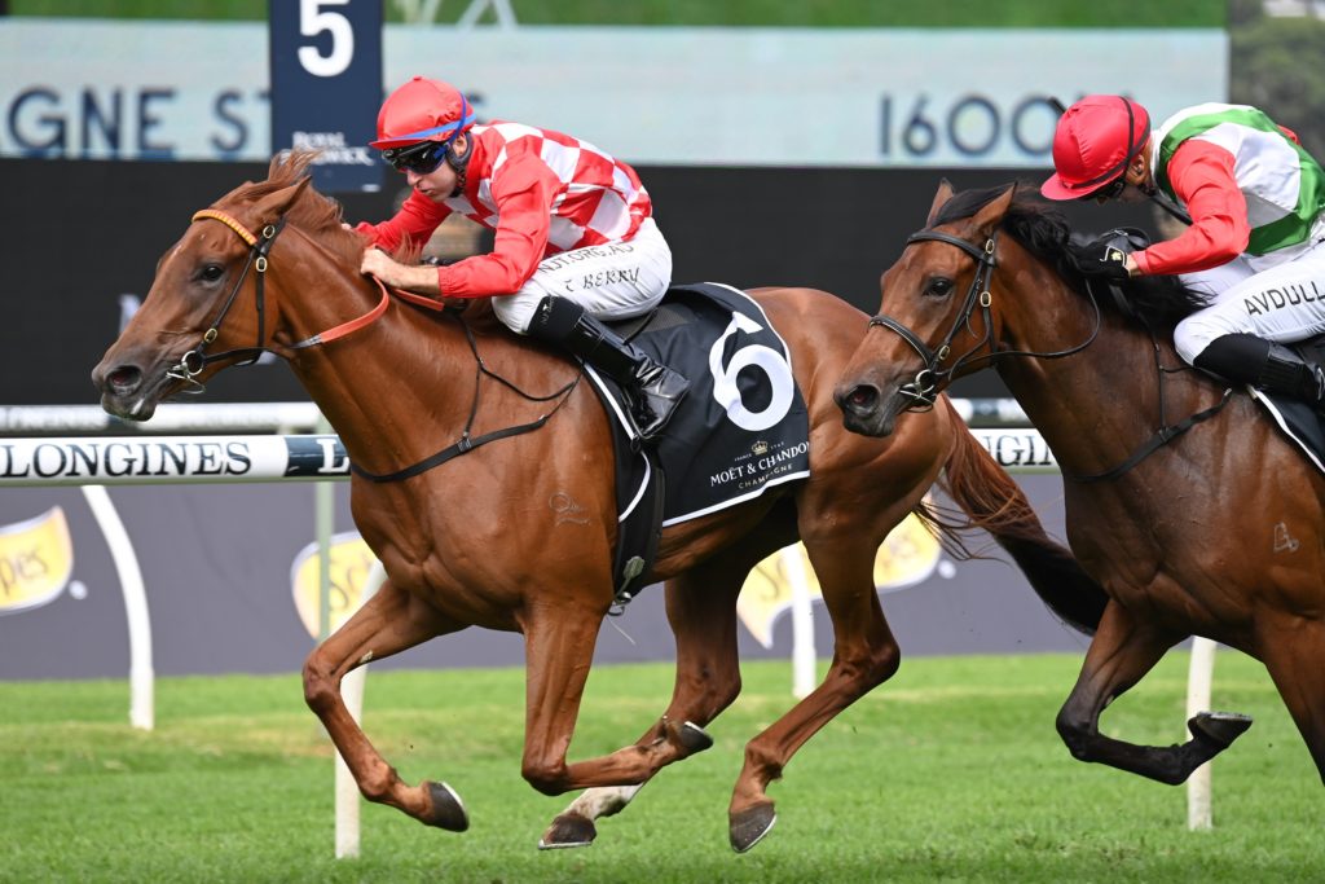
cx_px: 662
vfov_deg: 4.9
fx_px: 10306
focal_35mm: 280
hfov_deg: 7.4
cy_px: 442
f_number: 6.3
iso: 800
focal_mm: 280
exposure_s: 1/1600
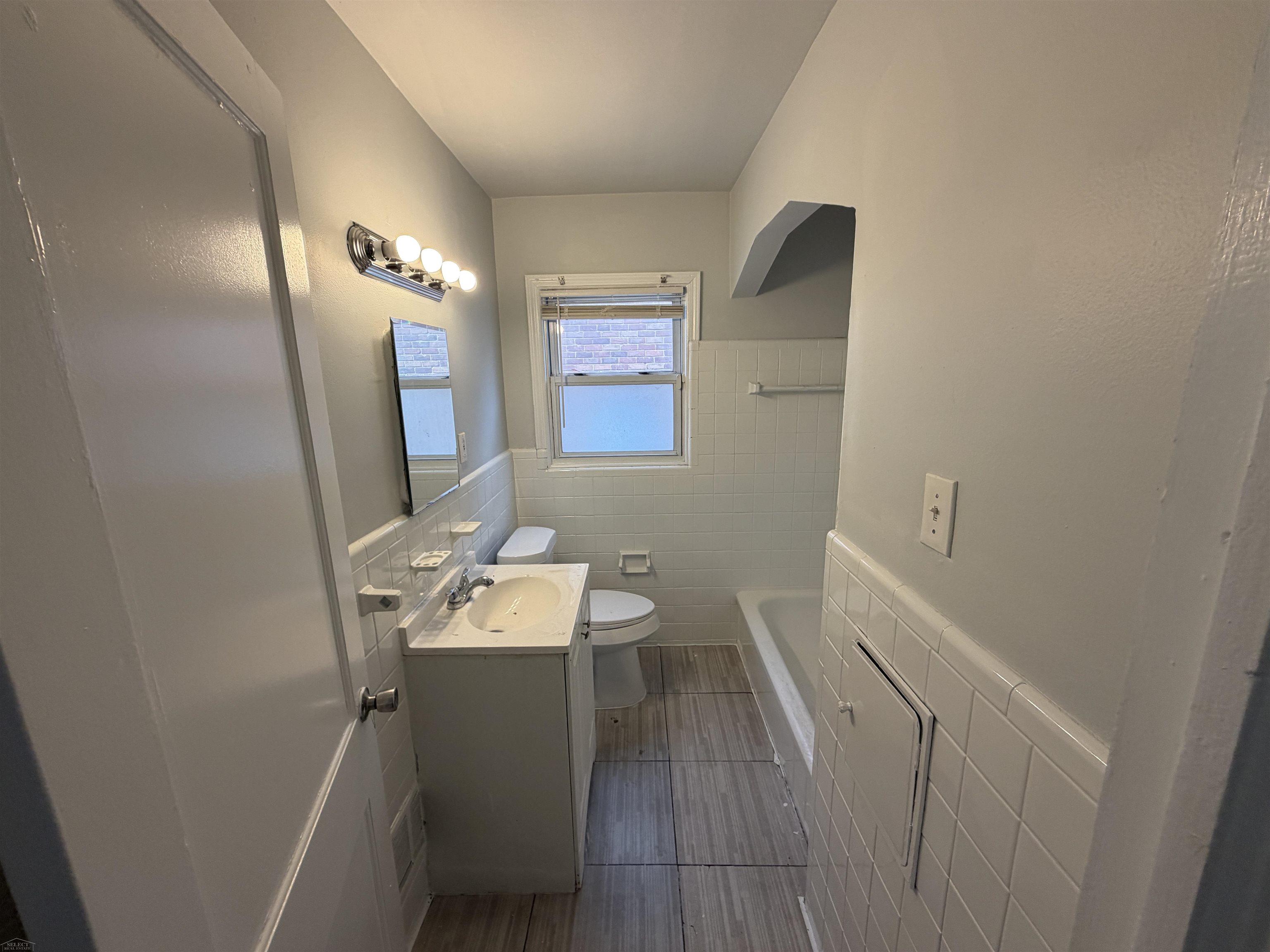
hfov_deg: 102.1
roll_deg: +1.8
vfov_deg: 85.7
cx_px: 635
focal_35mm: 14
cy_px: 476
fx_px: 514
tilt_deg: -11.3
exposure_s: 1/120
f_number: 2.2
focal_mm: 2.22
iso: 100
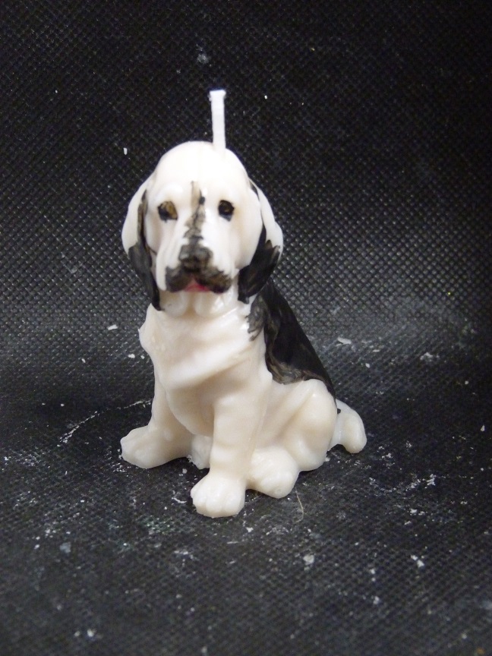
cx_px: 246
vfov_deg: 27.0
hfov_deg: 20.4
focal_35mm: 72
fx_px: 1364
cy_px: 328
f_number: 3.3
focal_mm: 12.9
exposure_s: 1/15
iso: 800
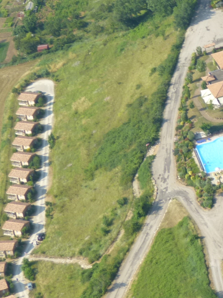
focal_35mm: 210
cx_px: 264
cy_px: 77
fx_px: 1804
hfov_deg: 7.0
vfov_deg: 9.4
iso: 100
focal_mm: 15.3
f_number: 5
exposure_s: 1/320
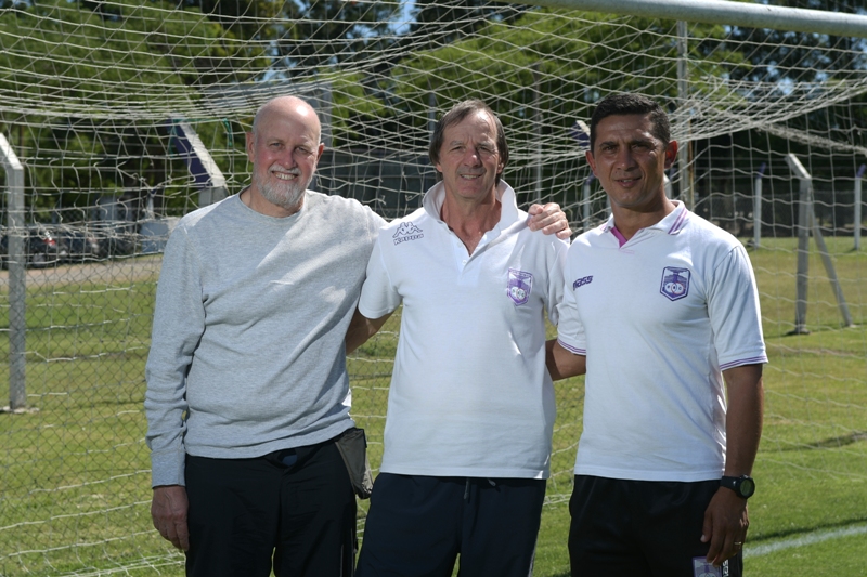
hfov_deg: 24.6
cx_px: 434
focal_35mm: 82
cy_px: 288
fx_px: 1986
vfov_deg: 16.5
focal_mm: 55
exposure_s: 1/250
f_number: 7.1
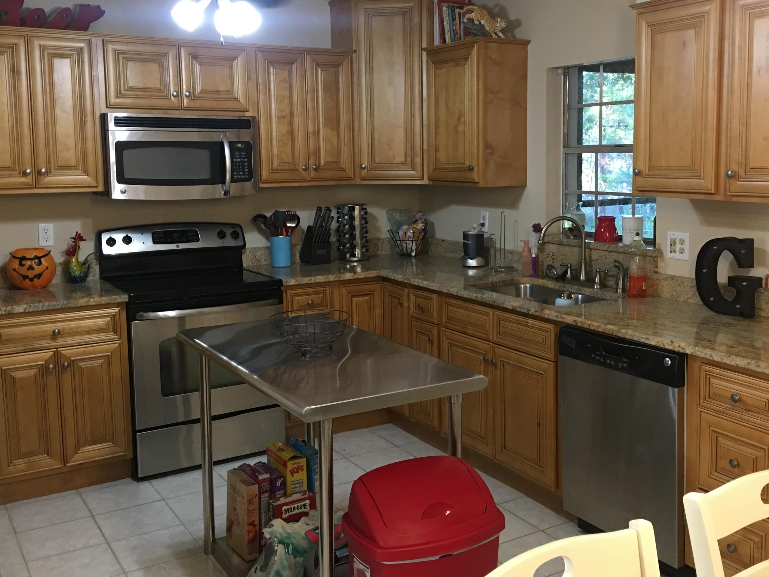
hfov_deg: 48.8
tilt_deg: -5.2
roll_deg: +0.1
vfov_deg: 37.7
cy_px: 254
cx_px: 448
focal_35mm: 38
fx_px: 844
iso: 80
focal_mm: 4.15
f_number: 2.2
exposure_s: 1/15
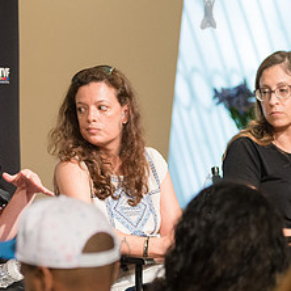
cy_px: 196
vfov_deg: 6.3
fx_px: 2635
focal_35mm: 277
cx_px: -46
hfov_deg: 6.3
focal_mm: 125
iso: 2500
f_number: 4
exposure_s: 1/200
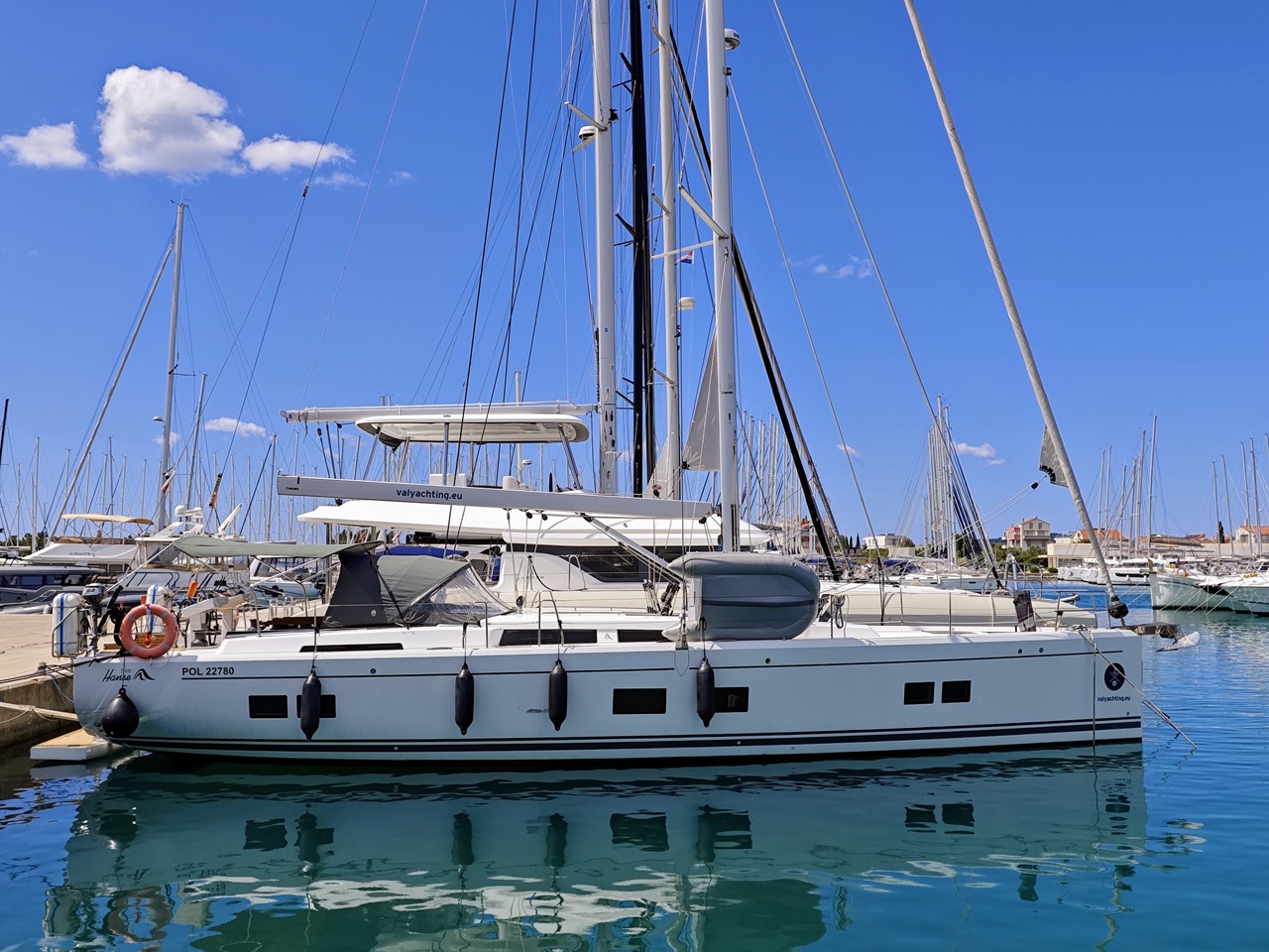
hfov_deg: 52.6
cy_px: 476
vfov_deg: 40.7
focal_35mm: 35
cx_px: 634
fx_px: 1283
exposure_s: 1/3714
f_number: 1.6
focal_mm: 6.55
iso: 50
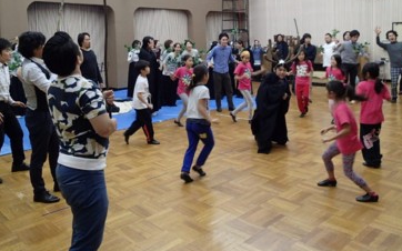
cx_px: 197
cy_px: 74
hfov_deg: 58.2
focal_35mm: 33
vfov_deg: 37.7
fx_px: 361
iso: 200
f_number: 2
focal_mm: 4.5
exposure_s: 1/50
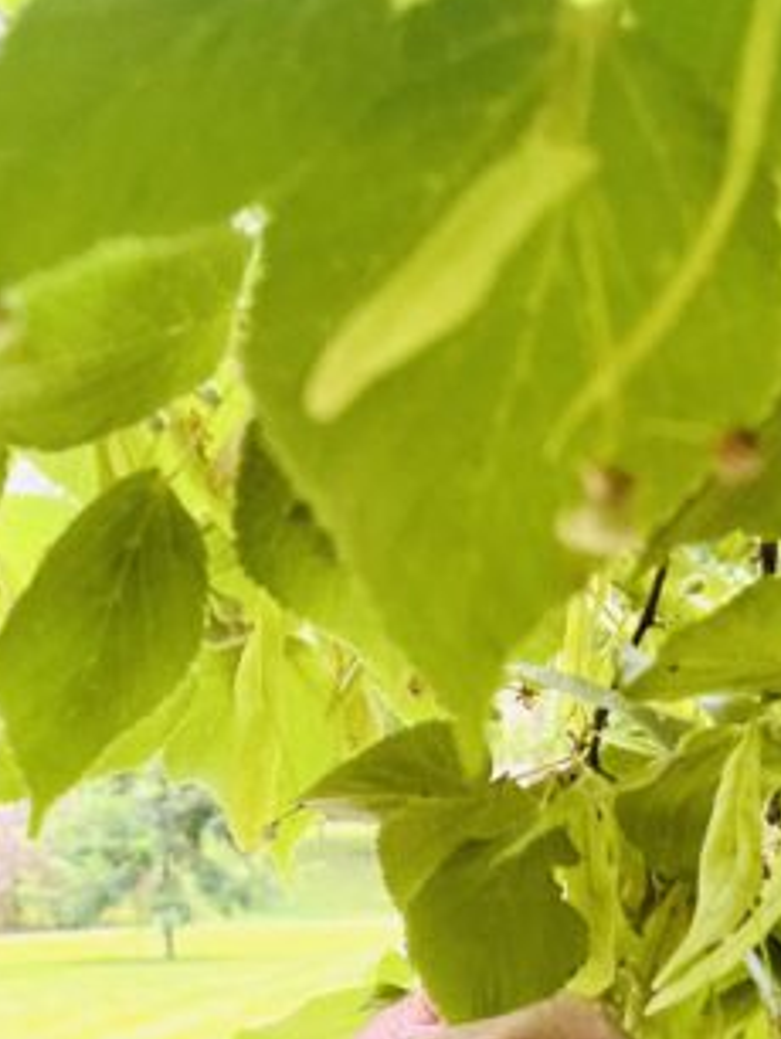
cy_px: 852
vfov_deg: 22.1
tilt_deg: +2.2
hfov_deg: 16.9
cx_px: 570
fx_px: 2614
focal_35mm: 87
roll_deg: +2.3
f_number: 1.6
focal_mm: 5.1
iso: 40
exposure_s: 1/225
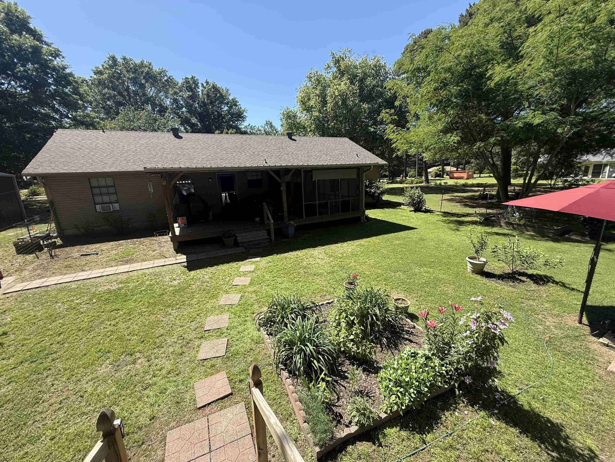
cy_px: 231
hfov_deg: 102.1
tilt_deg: -10.7
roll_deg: +2.9
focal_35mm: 14
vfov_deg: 85.7
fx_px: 249
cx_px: 308
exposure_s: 1/625
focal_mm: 2.22
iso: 50
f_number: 2.2
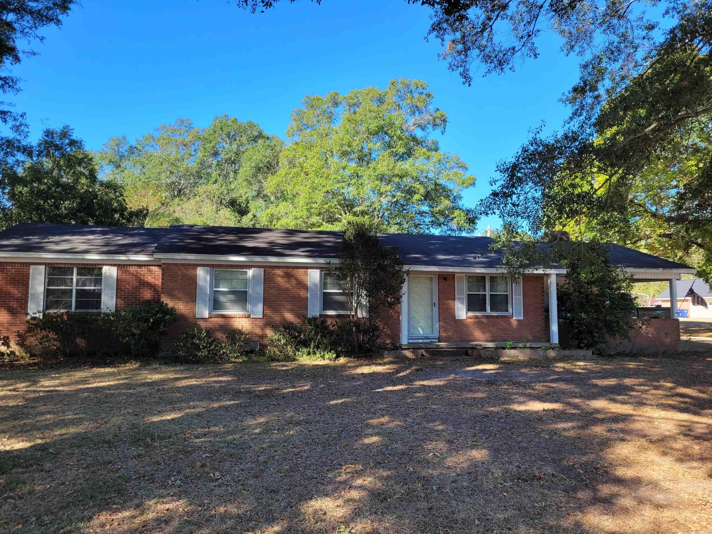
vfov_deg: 53.1
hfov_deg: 67.3
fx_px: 535
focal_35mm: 26
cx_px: 356
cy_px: 267
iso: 40
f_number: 1.8
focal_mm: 5.4
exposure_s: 1/675
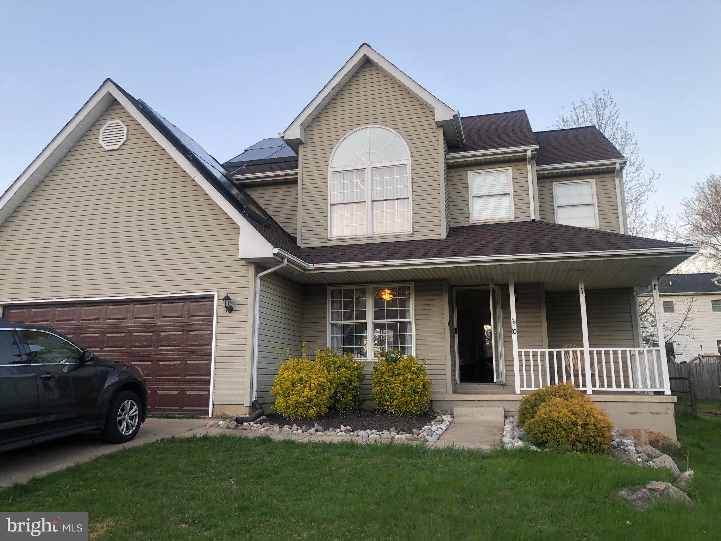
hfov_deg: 63.4
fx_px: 583
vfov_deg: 49.7
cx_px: 360
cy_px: 270
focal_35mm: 28
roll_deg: +0.9
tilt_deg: +11.0
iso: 40
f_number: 1.8
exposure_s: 1/120
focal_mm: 3.99
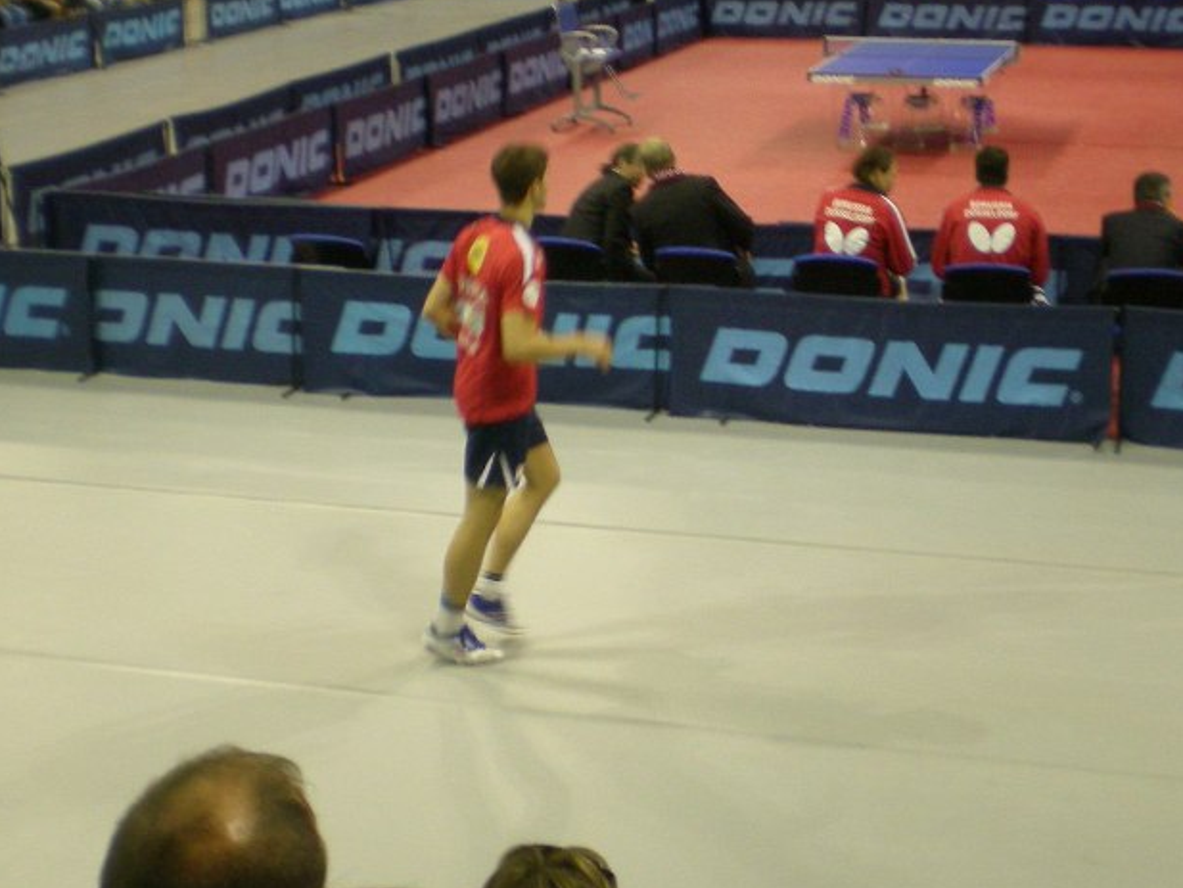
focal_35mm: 63
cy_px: 435
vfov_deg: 23.3
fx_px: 2153
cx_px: 668
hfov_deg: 30.7
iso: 200
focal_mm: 6.3
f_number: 3.1
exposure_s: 1/30.8
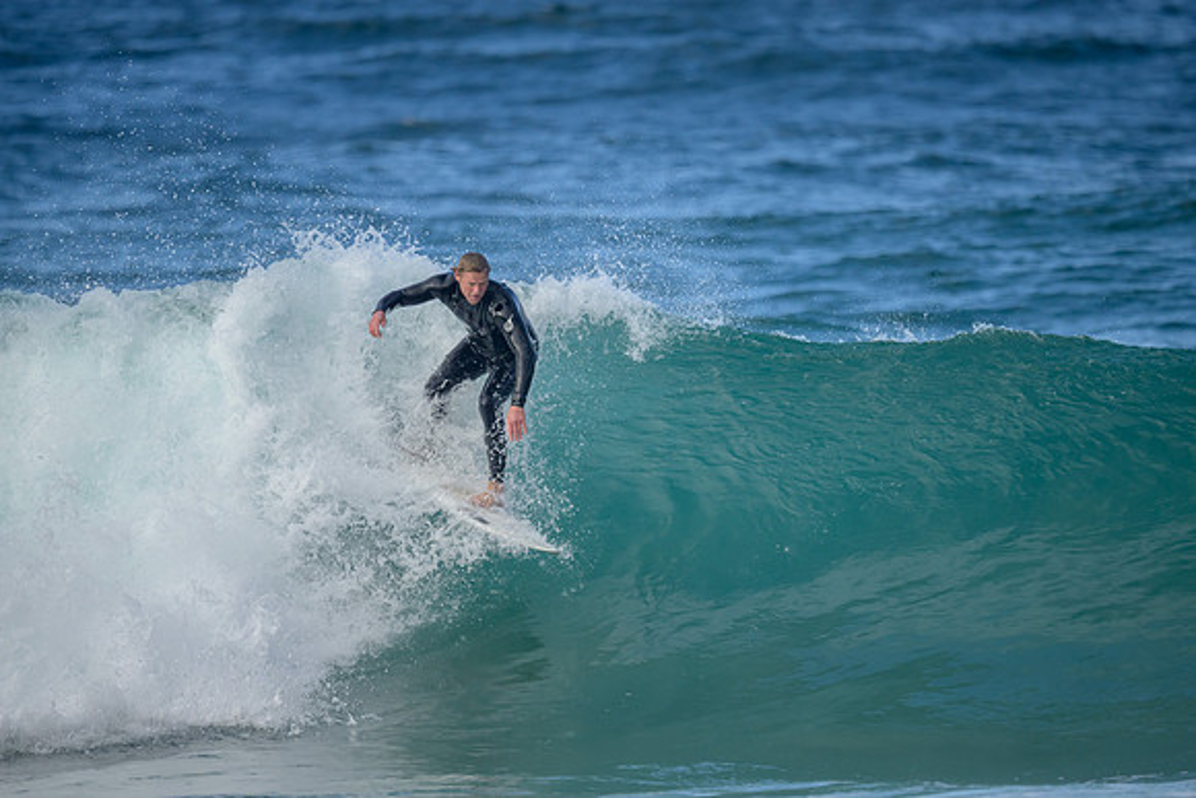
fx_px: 26583
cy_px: 399
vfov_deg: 1.7
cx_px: 598
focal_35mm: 800
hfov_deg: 2.6
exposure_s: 1/2500
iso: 720
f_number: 6.3
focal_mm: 800
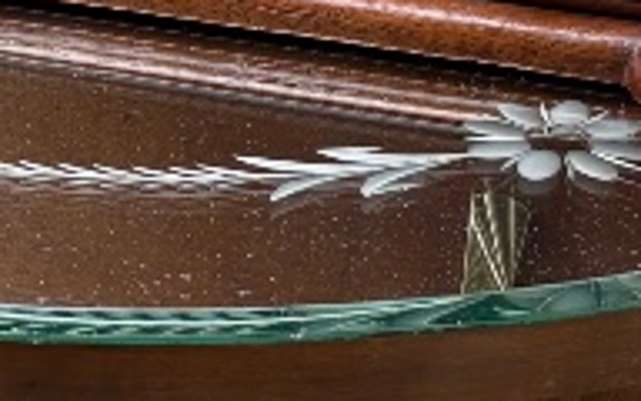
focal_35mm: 172
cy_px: -137
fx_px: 3005
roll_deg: -0.7
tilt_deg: -20.8
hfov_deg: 12.1
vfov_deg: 7.5
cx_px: 73
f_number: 1.6
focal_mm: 5.96
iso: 64
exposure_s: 1/412
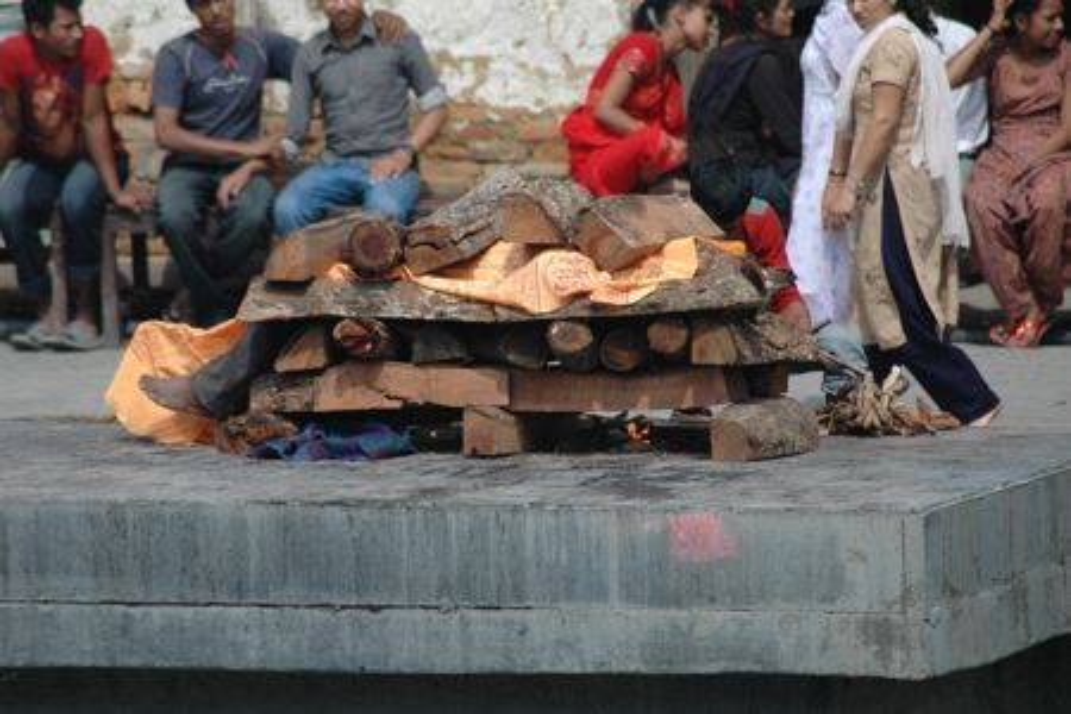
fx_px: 13386
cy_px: 357
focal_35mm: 450
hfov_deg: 4.6
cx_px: 536
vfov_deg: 3.1
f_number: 5.6
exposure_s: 1/1250
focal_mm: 300
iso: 400
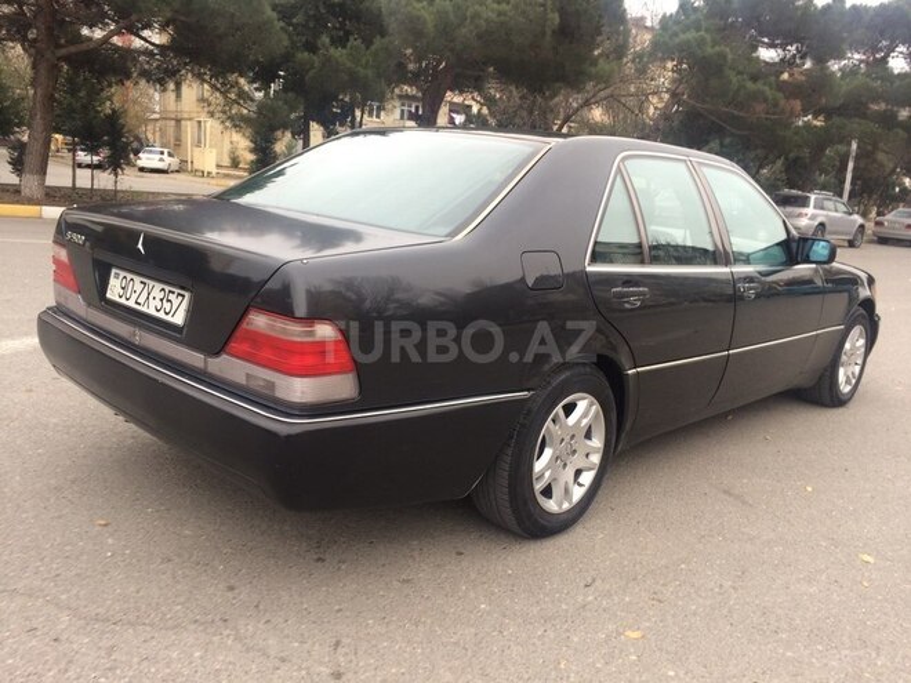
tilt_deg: -13.6
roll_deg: -3.3
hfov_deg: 61.7
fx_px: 763
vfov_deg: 48.2
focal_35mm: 29
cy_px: 342
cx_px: 456
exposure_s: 1/50
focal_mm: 4.15
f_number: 2.2
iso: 40
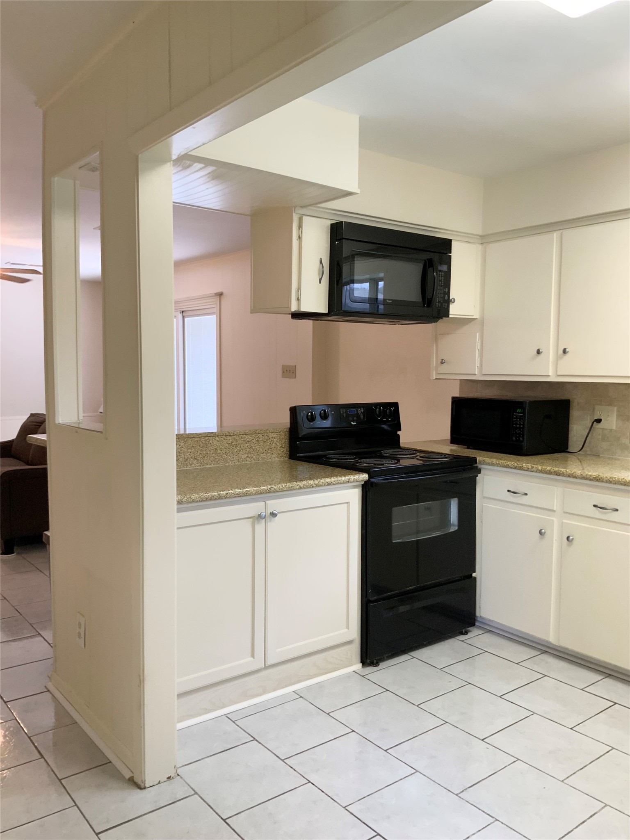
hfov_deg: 48.2
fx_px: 704
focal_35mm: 29
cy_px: 420
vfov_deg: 61.7
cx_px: 315
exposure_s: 1/60
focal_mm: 3
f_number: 1.8
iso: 100
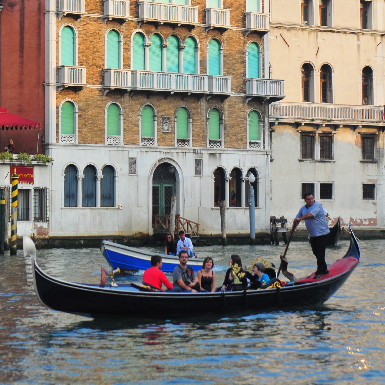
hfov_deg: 12.1
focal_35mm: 145
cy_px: 109
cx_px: 192
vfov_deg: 12.0
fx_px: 1820
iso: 200
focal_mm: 75
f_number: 7.1
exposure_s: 1/250
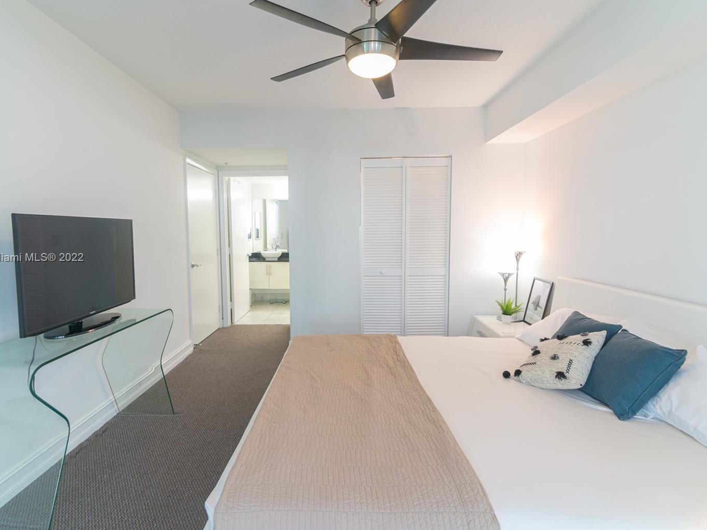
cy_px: 259
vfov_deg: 71.6
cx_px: 332
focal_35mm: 18
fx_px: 368
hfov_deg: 87.7
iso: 1000
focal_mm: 16
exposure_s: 1/50
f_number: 5
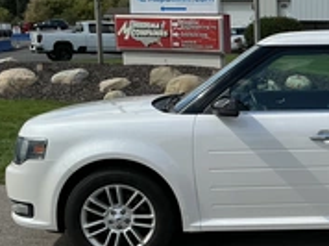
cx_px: 349
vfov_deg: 23.2
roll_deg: -0.6
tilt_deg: -9.8
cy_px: 141
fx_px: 598
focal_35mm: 63
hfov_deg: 28.3
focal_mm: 3
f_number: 1.8
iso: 25
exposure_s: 1/2141
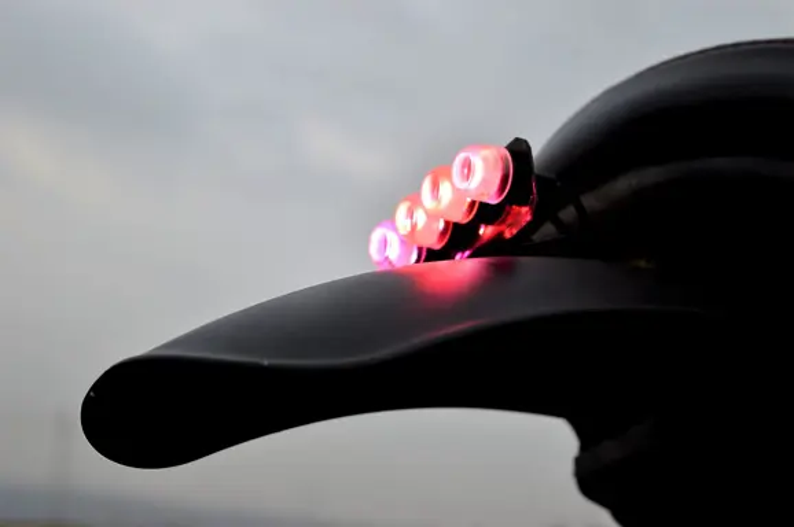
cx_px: 397
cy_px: 264
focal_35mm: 75
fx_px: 1652
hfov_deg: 27.0
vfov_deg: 18.1
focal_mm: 50
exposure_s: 1/125
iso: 200
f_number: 5.6
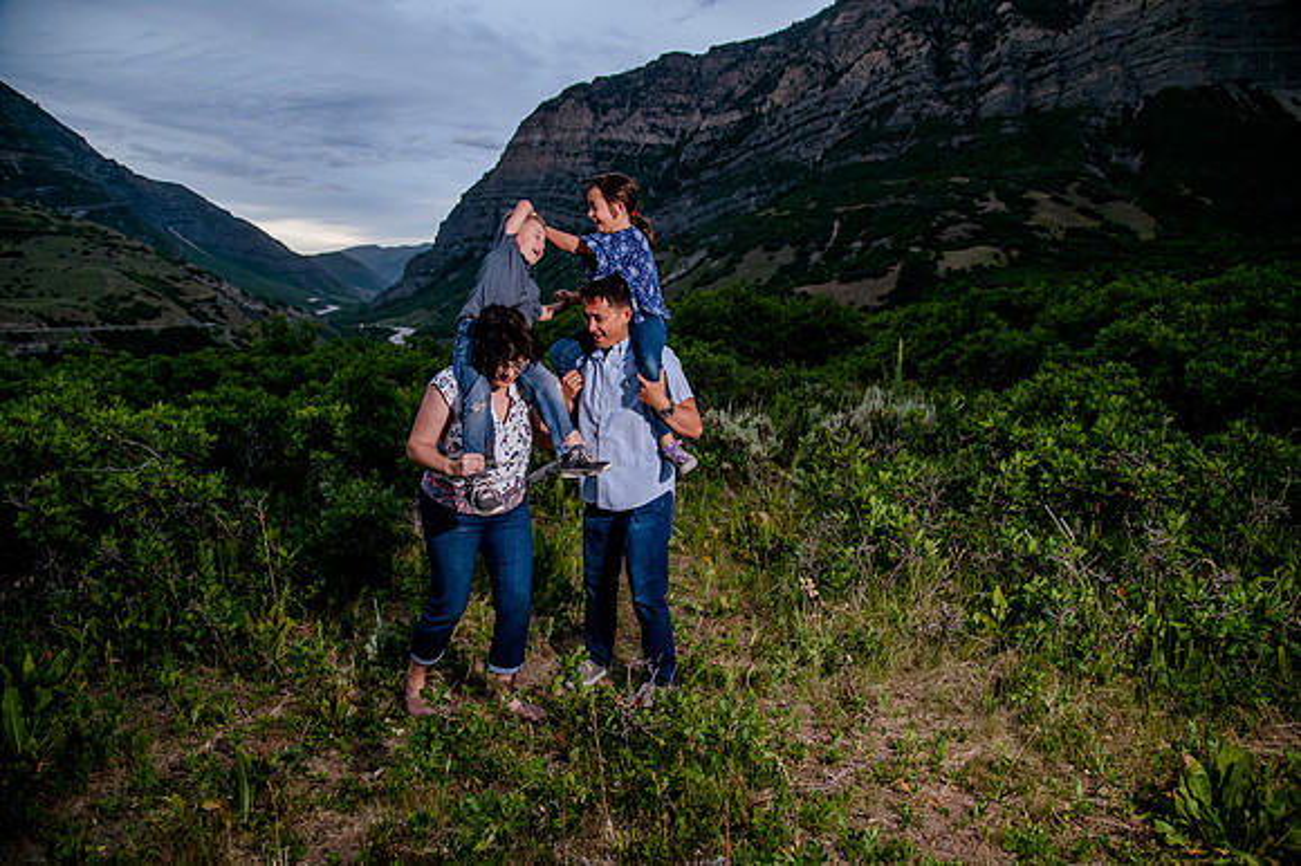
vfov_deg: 53.1
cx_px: 650
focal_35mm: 24
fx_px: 867
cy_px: 433
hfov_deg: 73.8
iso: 1250
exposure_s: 1/250
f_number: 5
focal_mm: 24
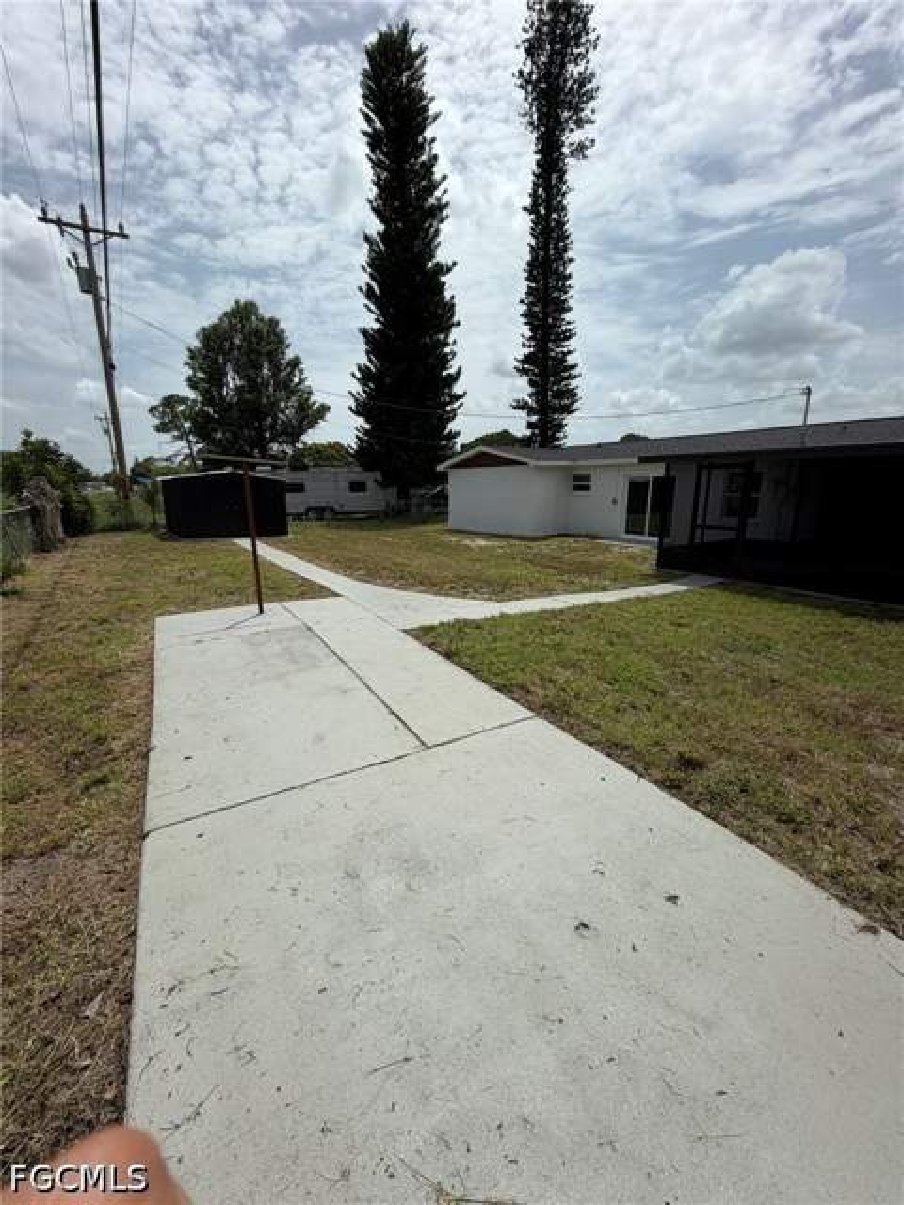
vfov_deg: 102.1
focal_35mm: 14
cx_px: 452
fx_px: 487
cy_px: 602
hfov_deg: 85.7
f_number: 2.2
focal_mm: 2.22
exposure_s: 1/2024
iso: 20
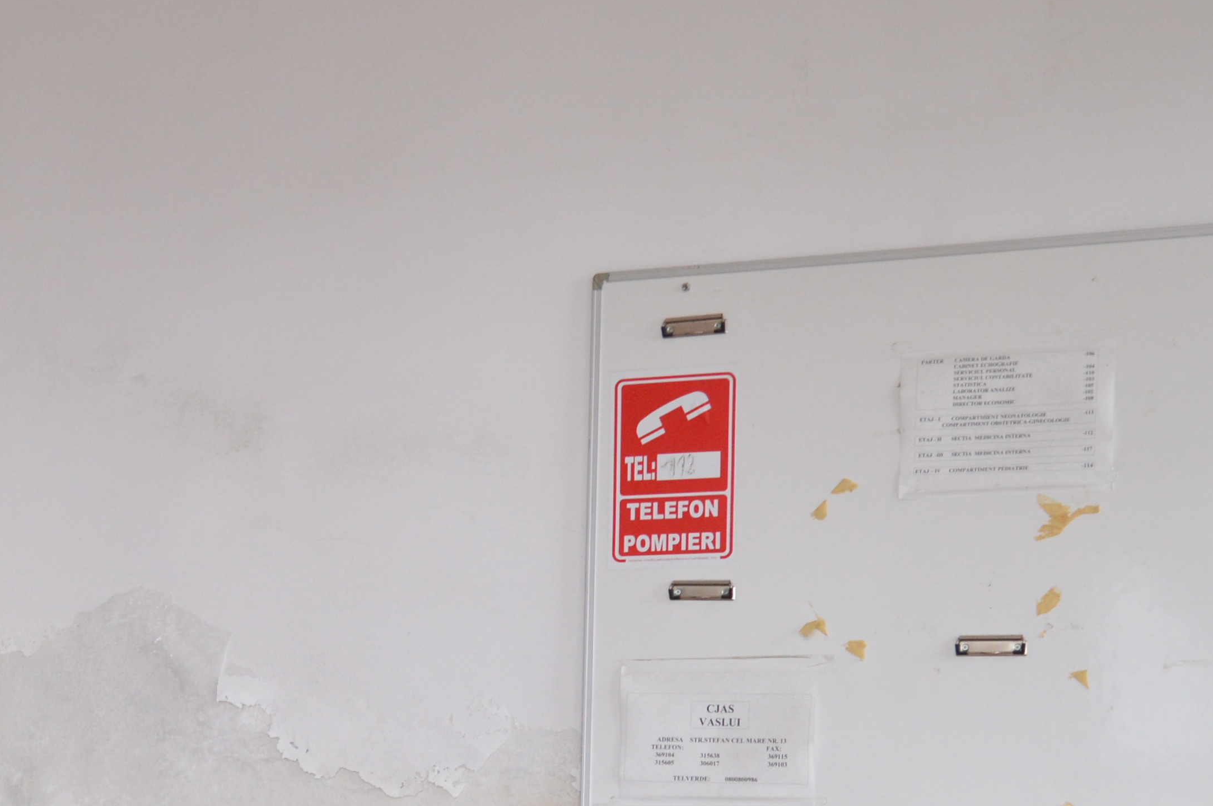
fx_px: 2525
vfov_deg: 17.6
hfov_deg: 26.7
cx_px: 303
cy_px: 865
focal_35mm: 75
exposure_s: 1/60
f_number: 3.5
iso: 560
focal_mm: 18
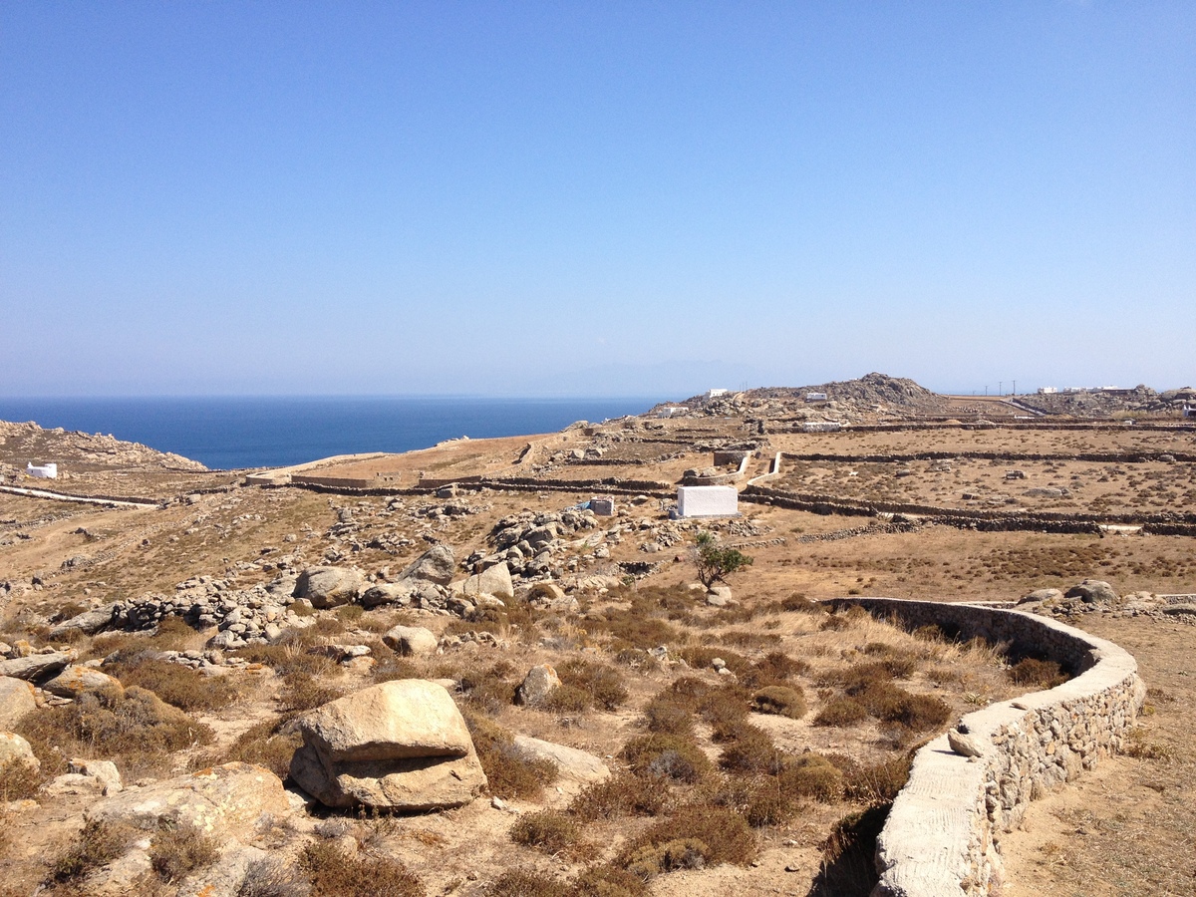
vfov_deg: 40.7
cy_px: 448
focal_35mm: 35
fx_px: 1209
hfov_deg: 52.6
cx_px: 598
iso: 50
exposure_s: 1/1727
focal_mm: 4.28
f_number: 2.4
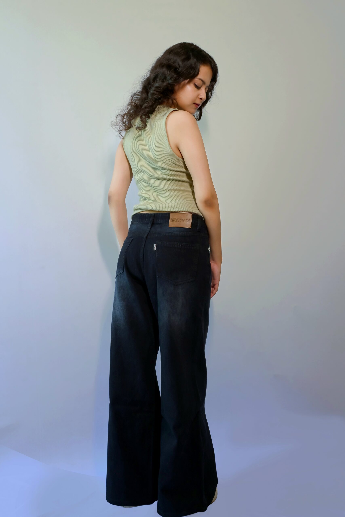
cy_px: 258
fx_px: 503
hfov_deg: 37.9
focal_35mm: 35
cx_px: 172
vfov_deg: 54.4
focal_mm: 35
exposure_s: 1/100
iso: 800
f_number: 9
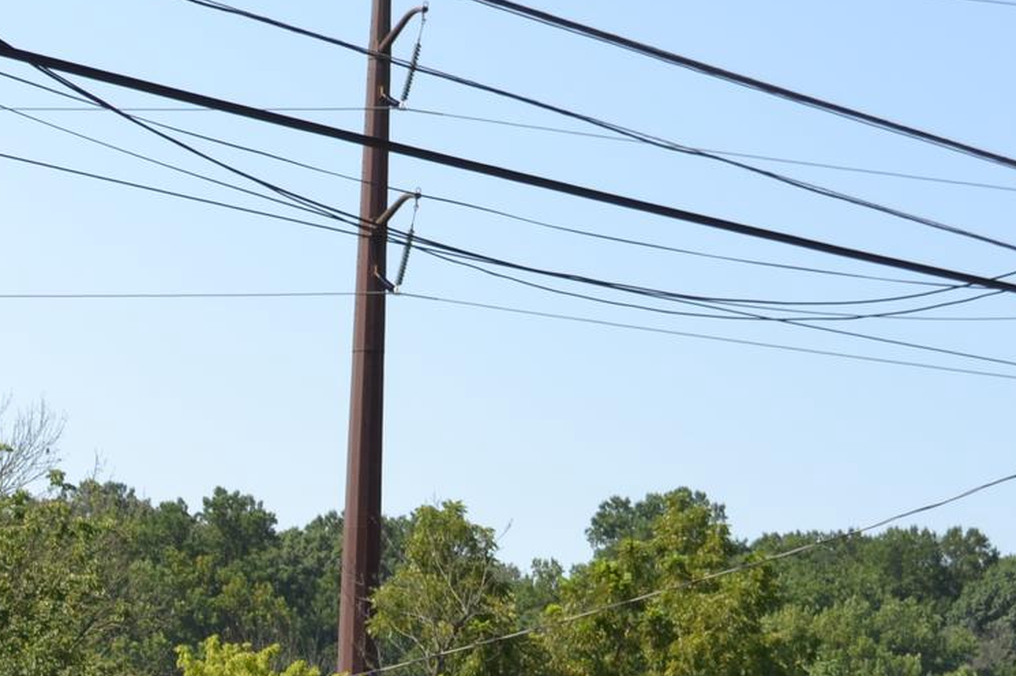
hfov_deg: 14.8
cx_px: -342
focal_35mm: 132
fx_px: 3724
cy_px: 630
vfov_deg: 10.3
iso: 100
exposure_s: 1/200
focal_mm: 32
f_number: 8
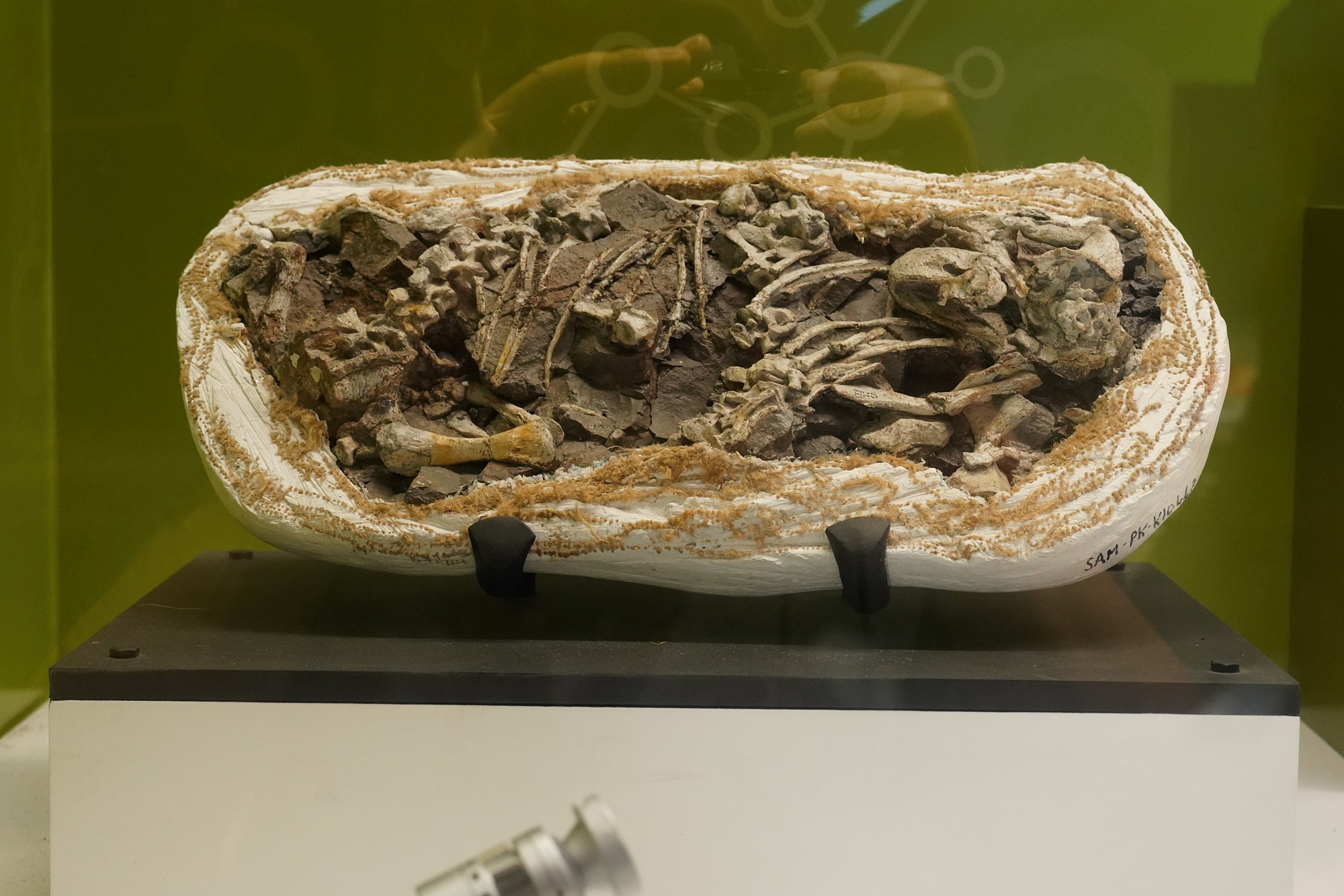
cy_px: 448
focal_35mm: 46
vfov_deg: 29.3
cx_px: 672
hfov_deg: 42.7
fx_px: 1717
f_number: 6.3
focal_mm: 46
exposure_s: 1/100
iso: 3200
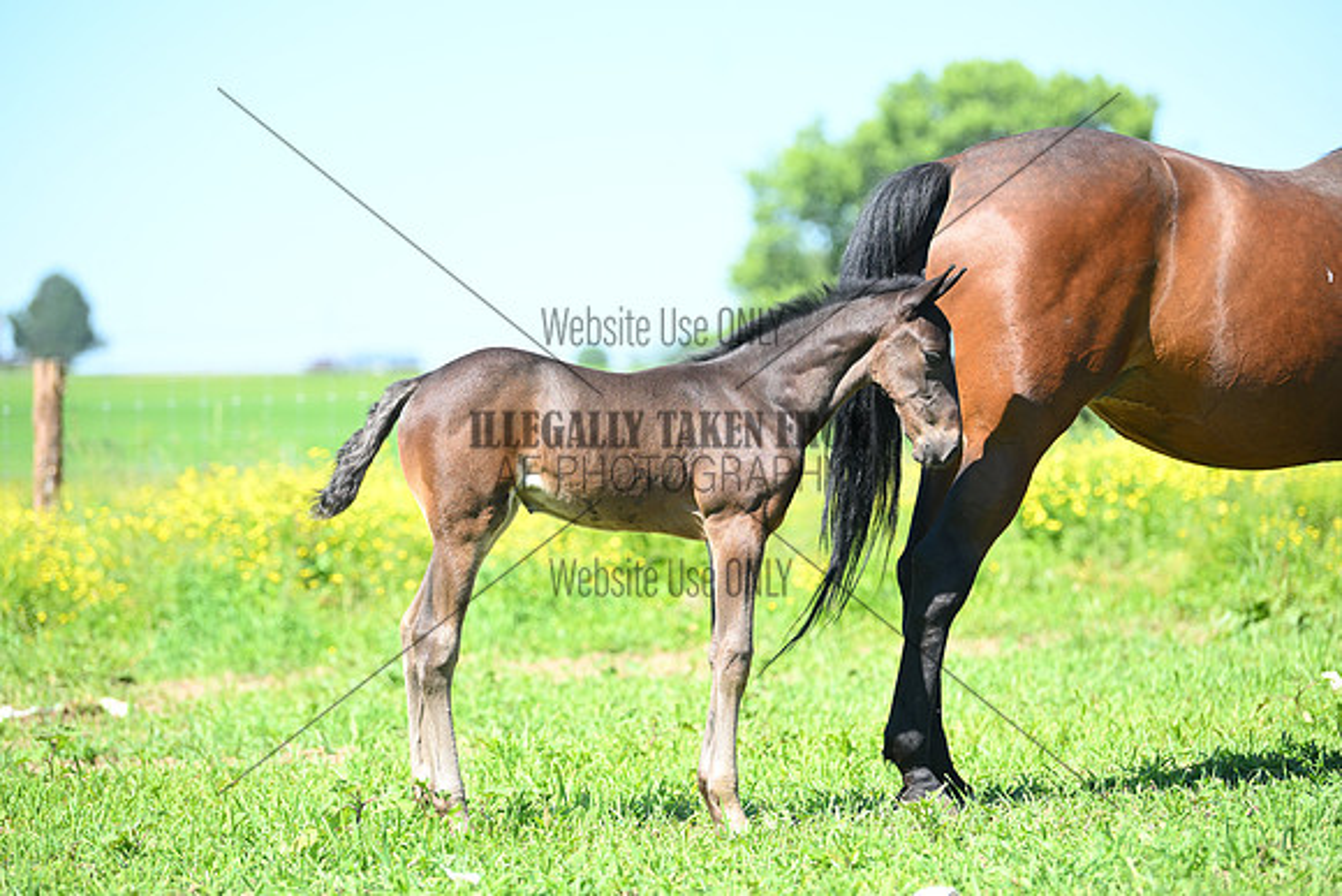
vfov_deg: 9.2
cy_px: 448
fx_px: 5593
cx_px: 671
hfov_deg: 13.7
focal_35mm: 150
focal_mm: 150
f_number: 3.5
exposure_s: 1/1281
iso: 320
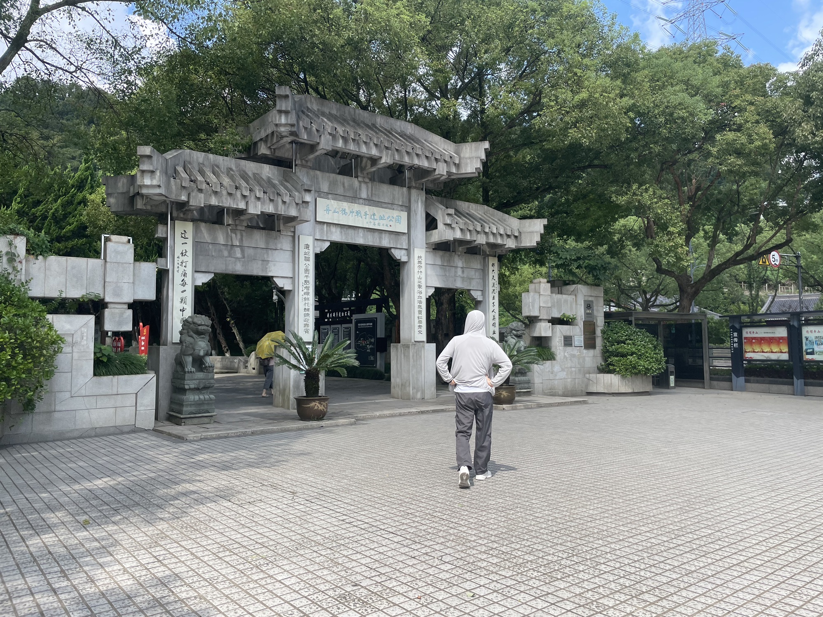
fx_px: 618
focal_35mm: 26
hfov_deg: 67.3
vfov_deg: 53.1
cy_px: 308
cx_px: 412
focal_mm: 4.2
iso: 32
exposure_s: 1/1233
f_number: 1.6
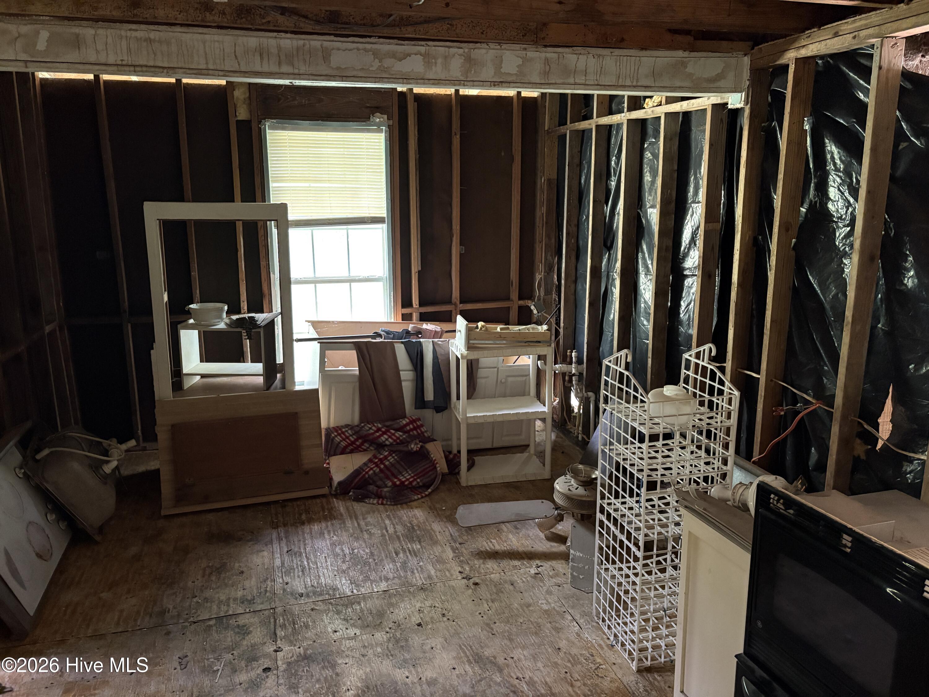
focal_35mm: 26
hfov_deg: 67.3
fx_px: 698
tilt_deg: -11.1
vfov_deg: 53.1
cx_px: 464
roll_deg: -0.6
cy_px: 348
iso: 640
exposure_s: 1/30
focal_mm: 5.96
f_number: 1.6
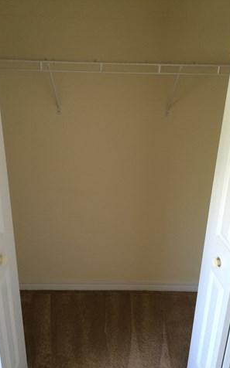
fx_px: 311
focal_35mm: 31
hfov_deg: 40.6
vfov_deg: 61.3
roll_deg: -0.7
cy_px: 184
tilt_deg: -22.8
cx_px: 115
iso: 160
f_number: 2.2
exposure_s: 1/30
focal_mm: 4.15
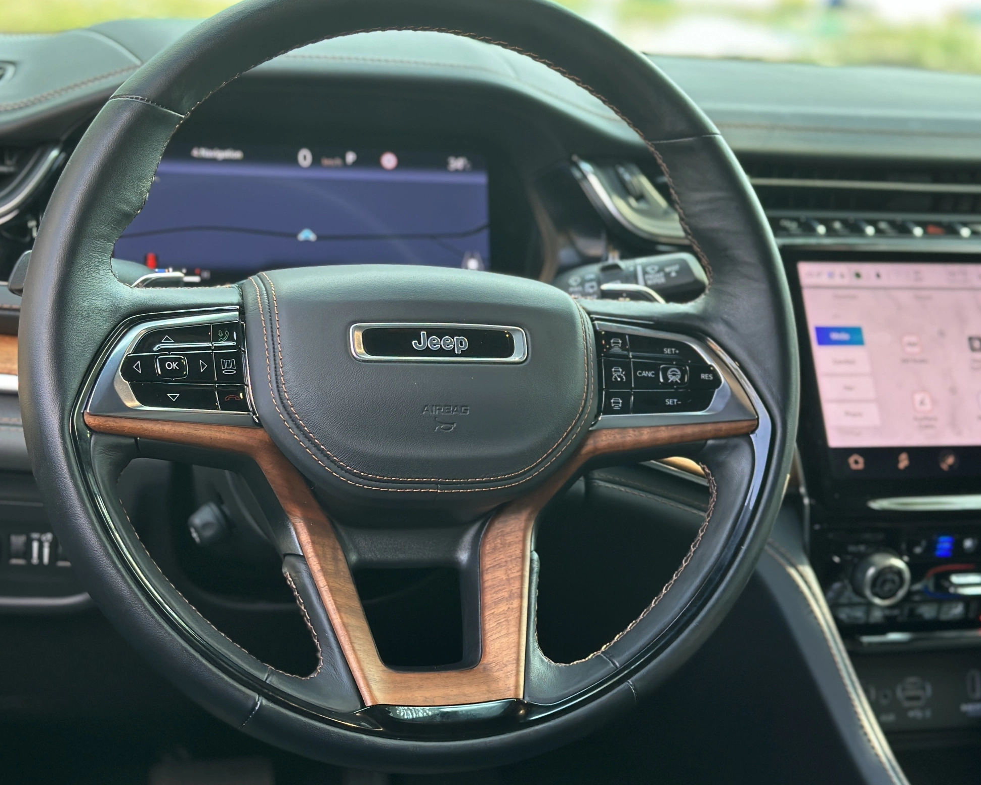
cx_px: 445
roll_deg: -4.7
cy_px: 366
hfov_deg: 32.5
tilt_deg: -17.8
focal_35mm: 58
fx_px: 1684
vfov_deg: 26.2
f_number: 1.78
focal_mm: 6.86
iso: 100
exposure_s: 1/147
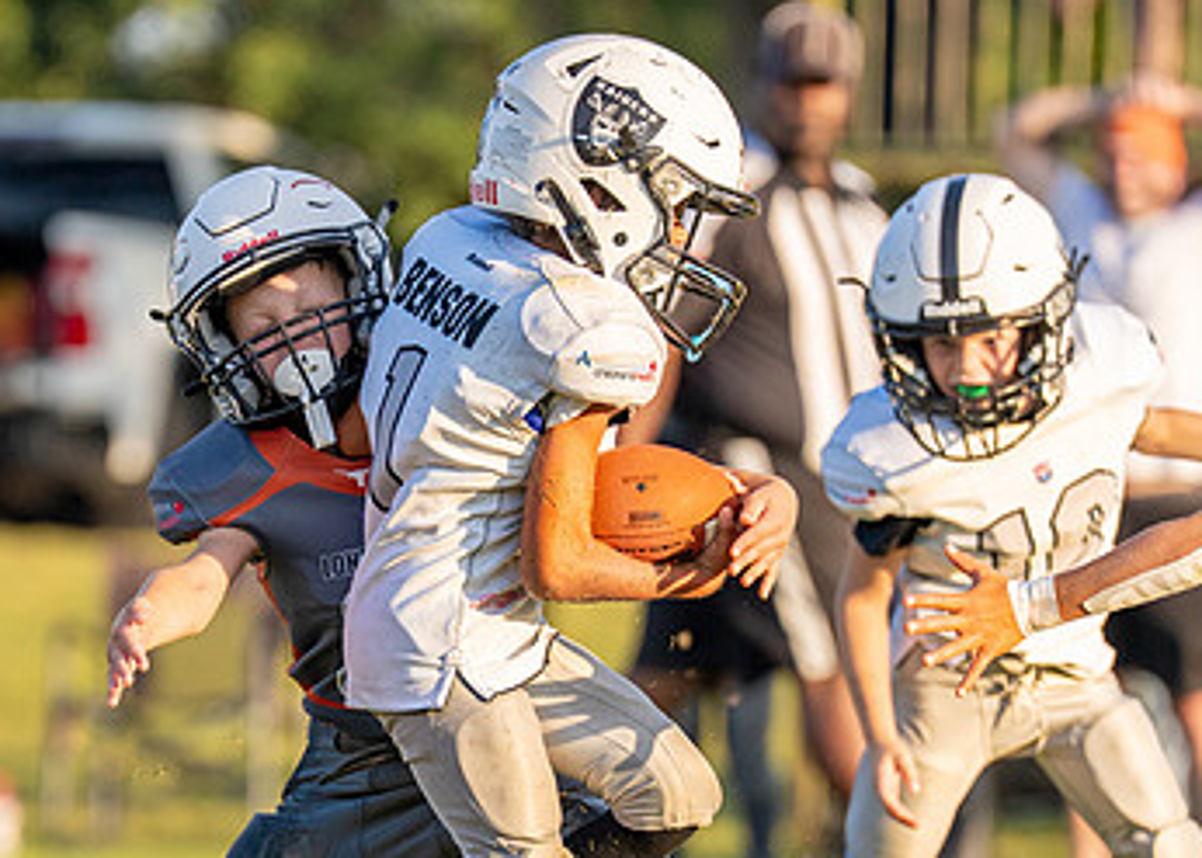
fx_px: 16485
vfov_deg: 3.0
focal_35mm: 483
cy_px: 635
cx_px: 367
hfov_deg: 4.2
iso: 320
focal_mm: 200
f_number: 2.8
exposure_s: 1/3200
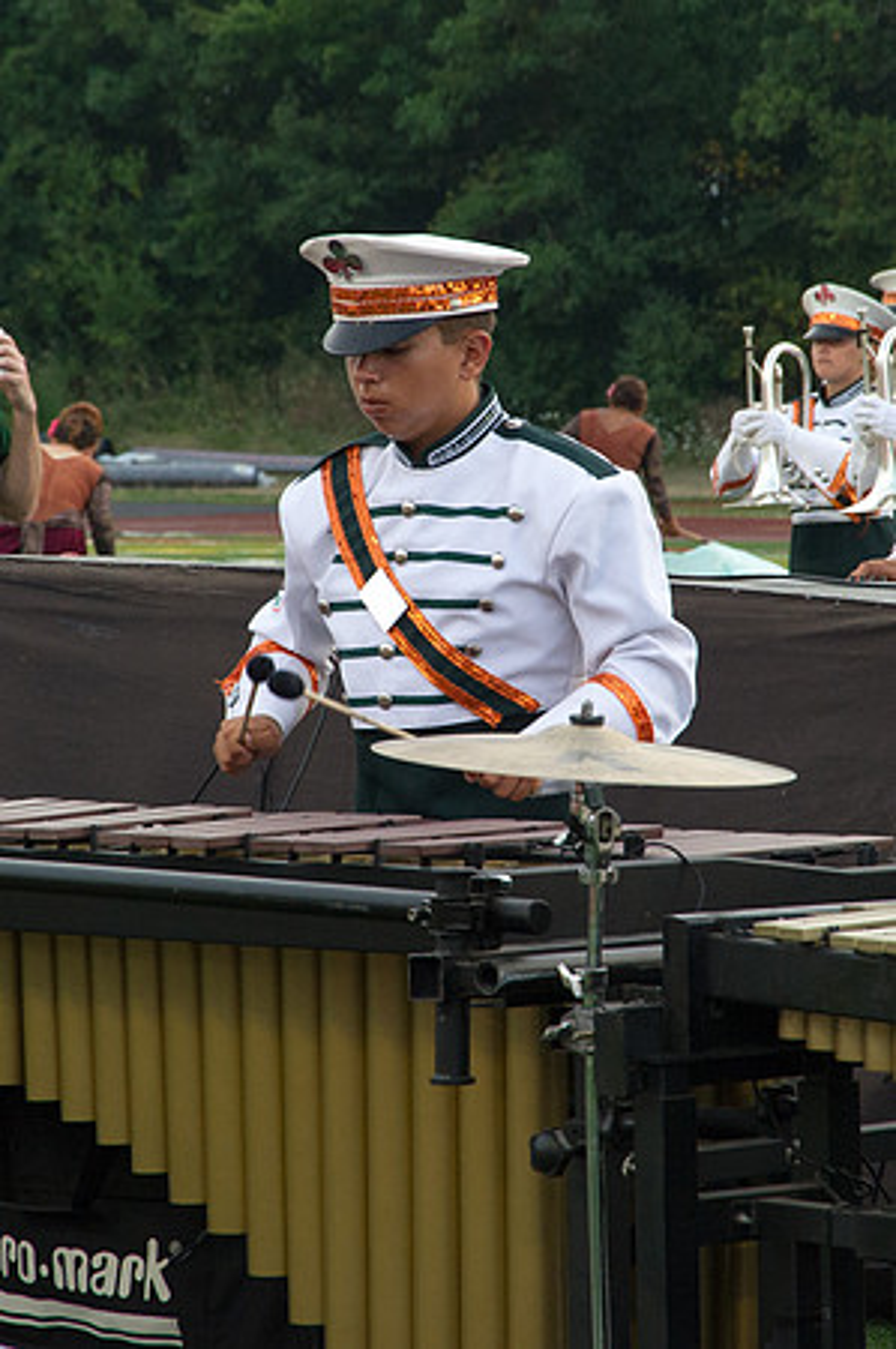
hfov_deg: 6.1
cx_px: 449
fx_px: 8390
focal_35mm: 224
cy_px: 565
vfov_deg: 9.2
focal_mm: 120
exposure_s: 1/400
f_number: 10
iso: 2500
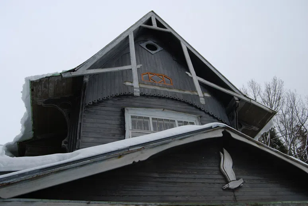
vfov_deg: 40.1
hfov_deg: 57.2
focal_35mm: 33
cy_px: 103
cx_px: 154
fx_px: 283
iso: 100
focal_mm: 22
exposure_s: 1/125
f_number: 5.6
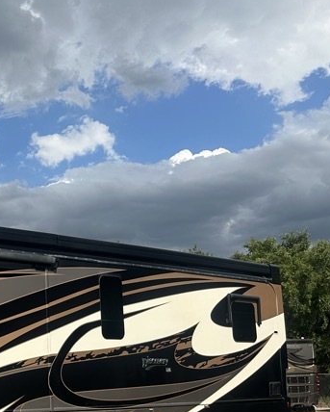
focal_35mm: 56
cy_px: 325
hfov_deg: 23.8
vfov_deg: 32.7
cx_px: -104
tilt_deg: +4.4
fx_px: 683
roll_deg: +1.5
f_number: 1.78
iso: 80
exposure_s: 1/6211
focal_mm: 6.86
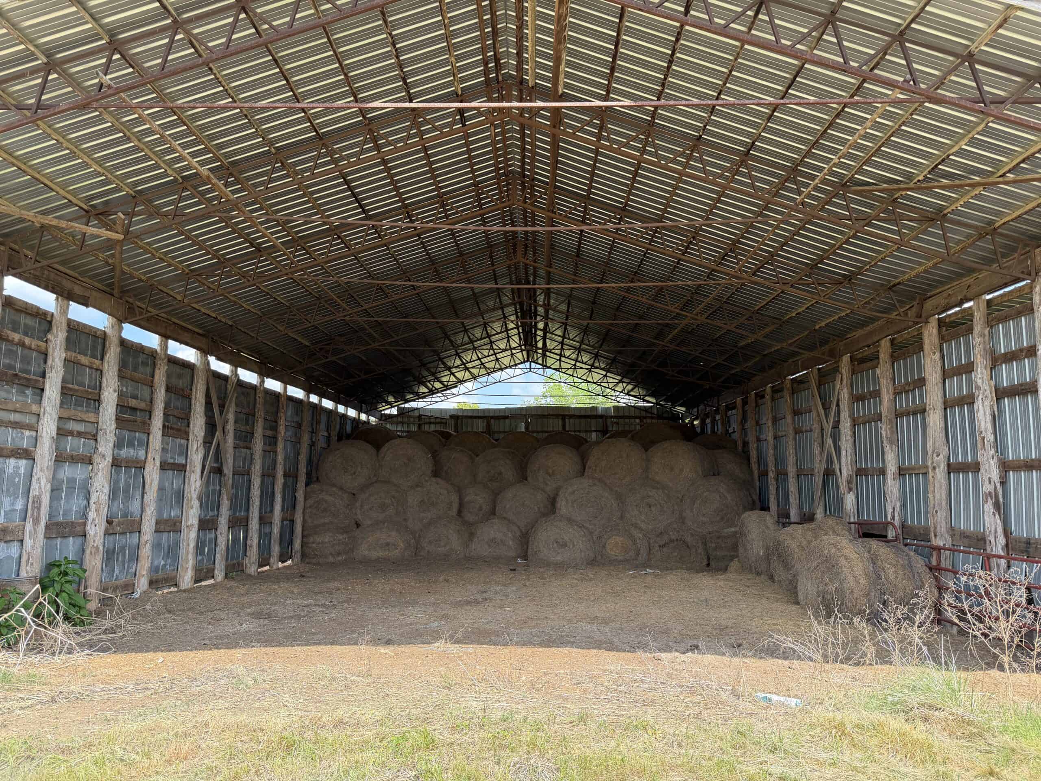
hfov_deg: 71.6
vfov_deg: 56.8
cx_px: 520
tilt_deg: +9.6
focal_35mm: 24
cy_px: 390
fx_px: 722
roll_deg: +0.3
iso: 100
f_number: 1.78
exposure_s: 1/813
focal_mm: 6.76
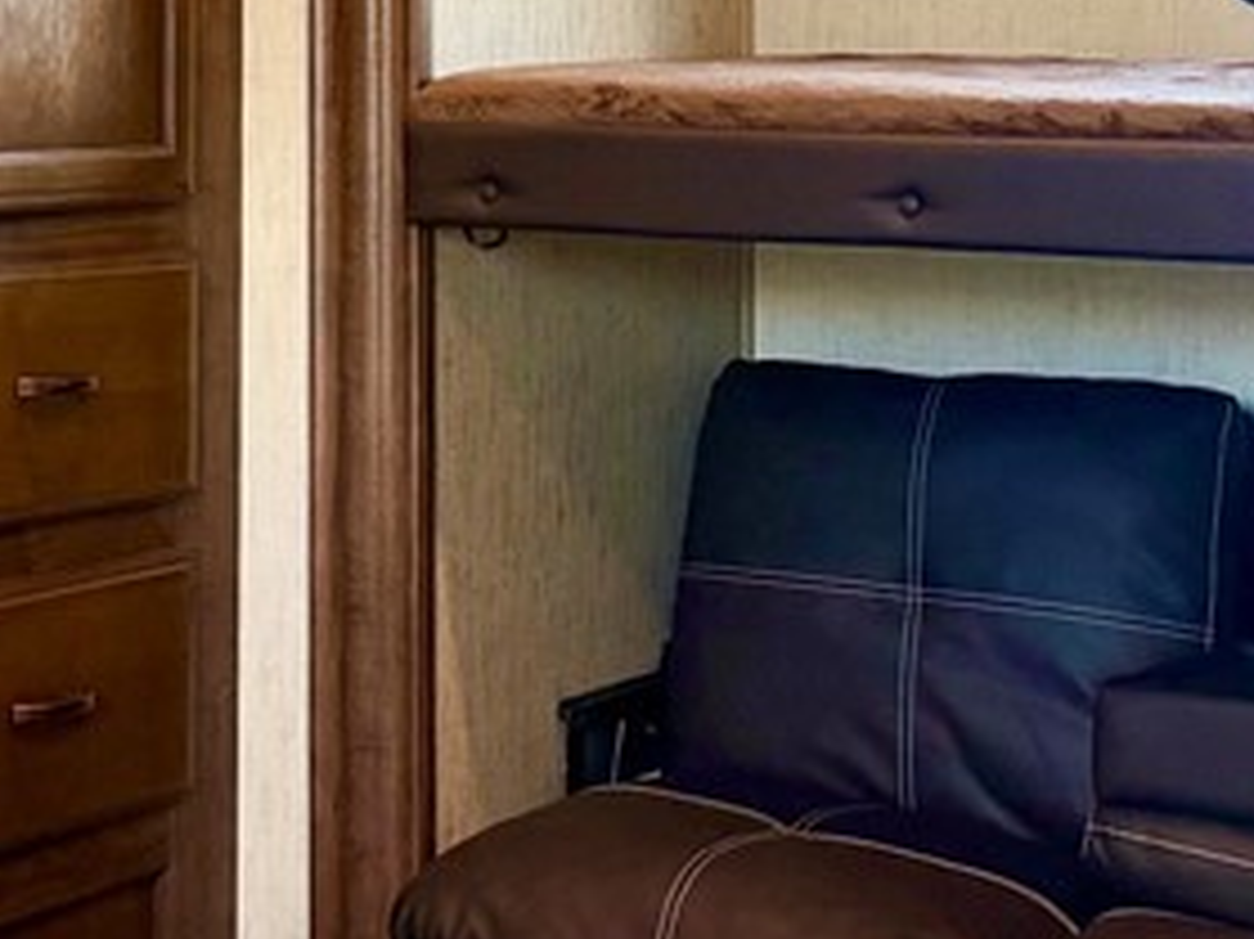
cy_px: 49
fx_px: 3187
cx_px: 283
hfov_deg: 22.0
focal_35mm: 88
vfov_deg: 16.5
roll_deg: -0.9
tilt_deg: -0.4
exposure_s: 1/60
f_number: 1.78
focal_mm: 6.76
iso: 320
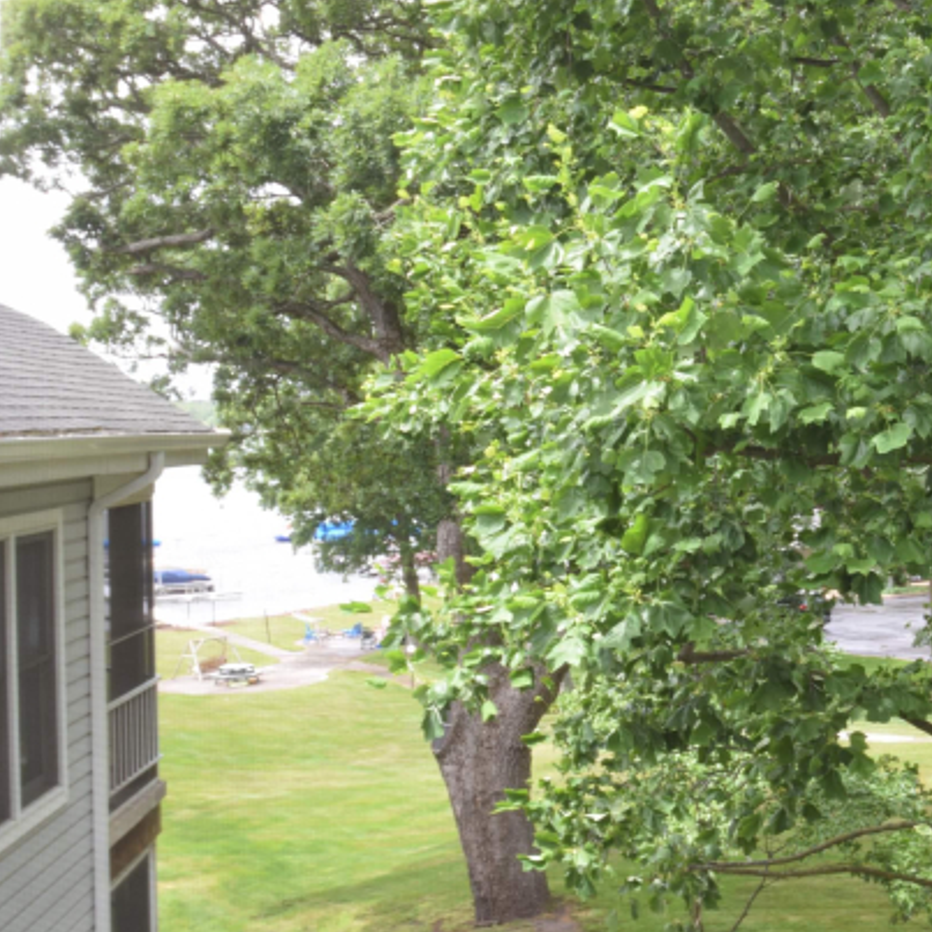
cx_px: 717
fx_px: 1736
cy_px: 375
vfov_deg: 30.0
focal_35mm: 57
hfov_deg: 29.5
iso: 400
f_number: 7.1
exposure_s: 1/200
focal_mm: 24
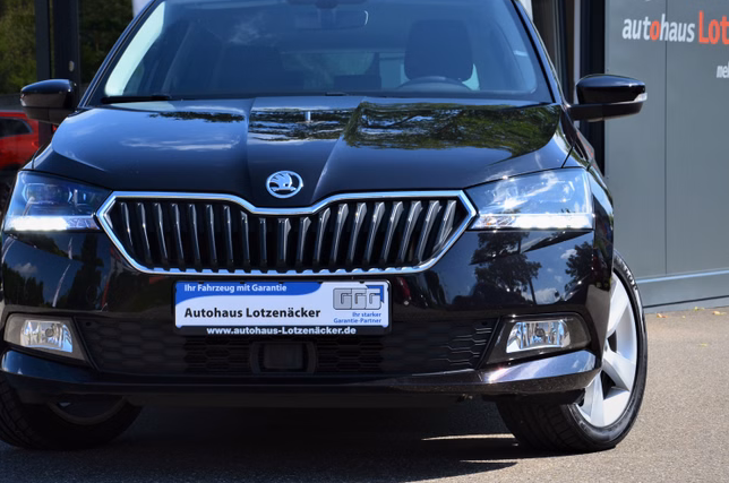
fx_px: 2183
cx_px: 321
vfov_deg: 12.6
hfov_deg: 19.0
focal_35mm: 108
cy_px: 242
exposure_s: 1/125
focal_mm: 58
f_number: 11
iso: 140
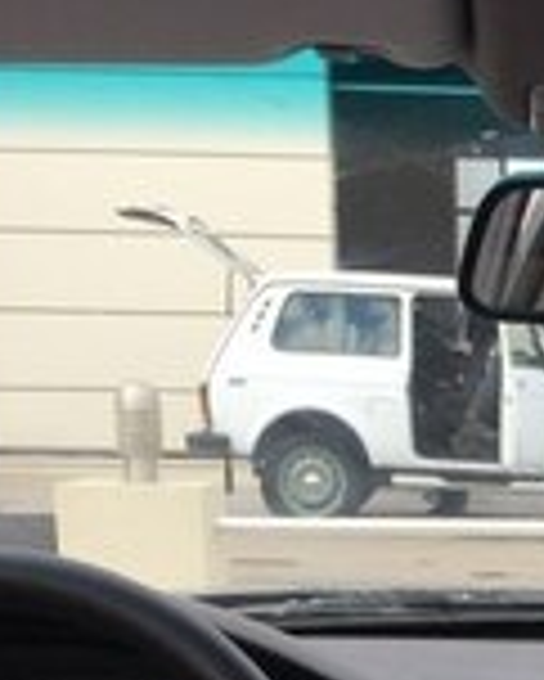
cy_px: 932
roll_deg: -0.7
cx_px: 652
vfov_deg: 18.8
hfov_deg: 15.9
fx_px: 1870
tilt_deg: -15.8
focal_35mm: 93
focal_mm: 4.15
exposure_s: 1/384
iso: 32
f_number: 2.2
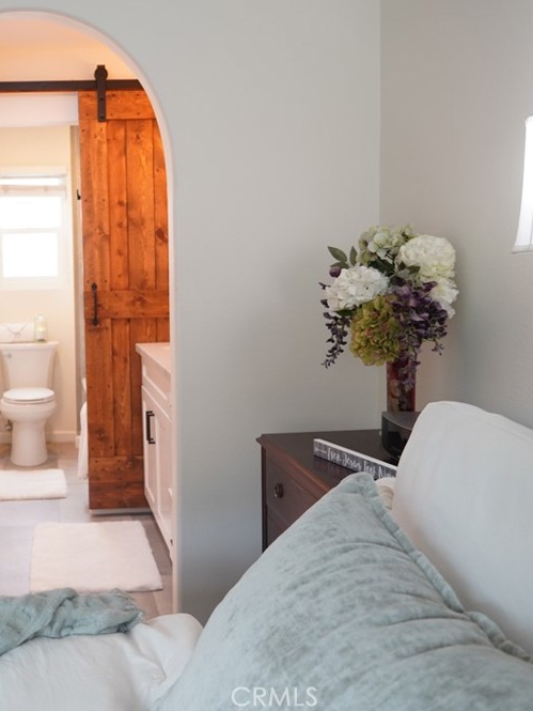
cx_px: 82
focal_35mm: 40
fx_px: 821
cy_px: 347
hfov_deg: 34.5
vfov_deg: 46.8
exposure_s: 1/30
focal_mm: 18
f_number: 3.5
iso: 320
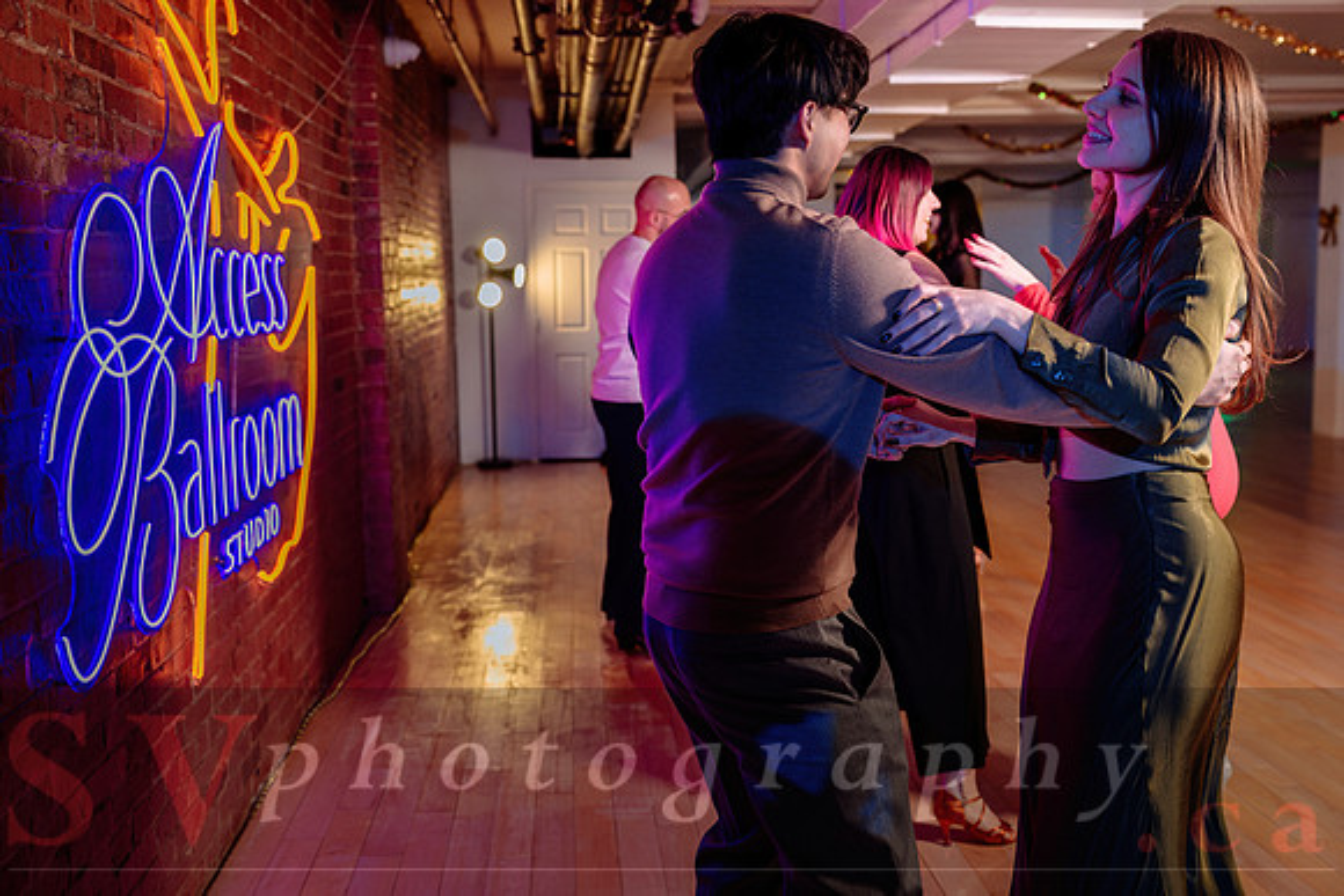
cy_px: 428
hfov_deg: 55.2
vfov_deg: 38.4
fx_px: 1286
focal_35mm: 34
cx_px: 672
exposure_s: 1/160
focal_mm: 33
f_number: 2.8
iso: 500
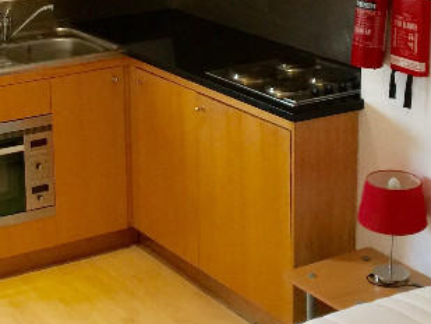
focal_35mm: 96
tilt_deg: -12.6
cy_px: 40
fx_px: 1196
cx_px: 89
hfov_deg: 20.2
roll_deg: +0.9
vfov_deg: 15.3
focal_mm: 4.15
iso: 50
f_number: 2.2
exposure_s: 1/33
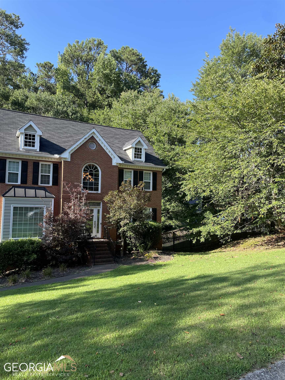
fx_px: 285
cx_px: 142
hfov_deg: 53.1
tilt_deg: +5.1
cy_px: 190
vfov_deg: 67.3
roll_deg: +0.0
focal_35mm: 26
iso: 50
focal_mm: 4.2
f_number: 1.6
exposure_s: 1/1043
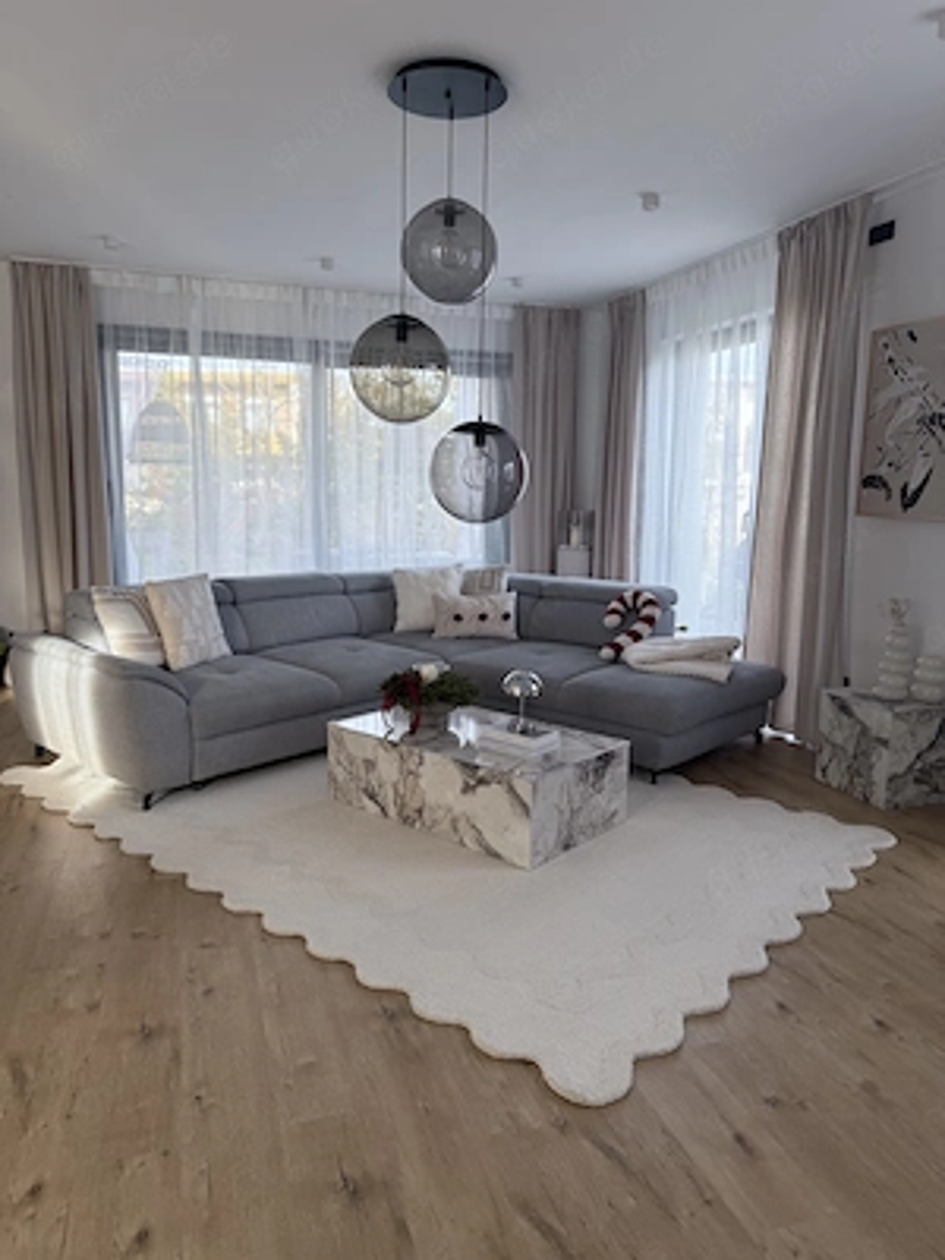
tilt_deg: -8.2
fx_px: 874
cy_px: 630
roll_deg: -1.6
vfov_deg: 71.6
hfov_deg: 56.8
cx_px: 472
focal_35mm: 24
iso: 125
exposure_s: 1/206
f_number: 1.78
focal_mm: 6.76
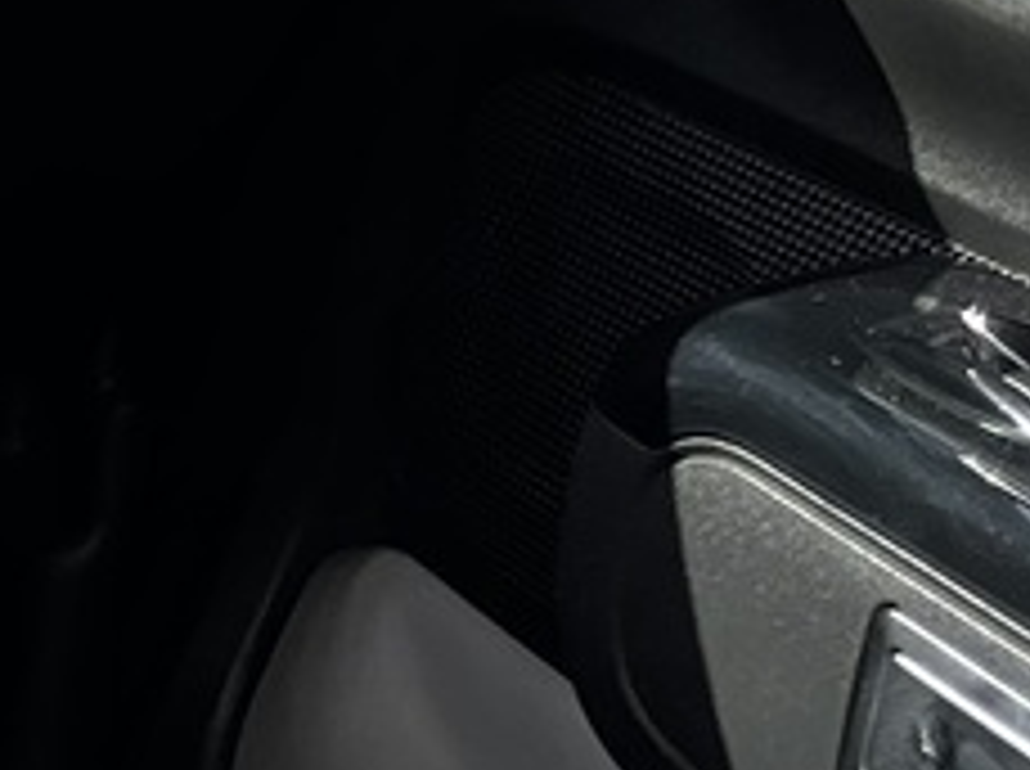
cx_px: -2181
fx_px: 5407
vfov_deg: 8.1
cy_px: -104
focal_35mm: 182
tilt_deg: -20.9
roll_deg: -0.4
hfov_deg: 8.7
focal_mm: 5.1
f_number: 1.6
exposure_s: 1/415
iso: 50
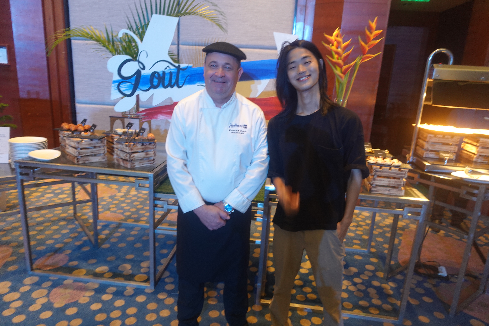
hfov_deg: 73.7
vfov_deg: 53.1
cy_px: 163
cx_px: 244
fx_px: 326
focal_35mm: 24
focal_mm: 9.4
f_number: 1.8
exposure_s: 1/30
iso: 400
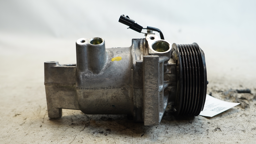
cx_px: 128
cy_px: 83
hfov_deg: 51.6
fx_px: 265
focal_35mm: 39
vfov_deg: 30.4
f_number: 4
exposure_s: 1/60
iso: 250
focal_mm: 25
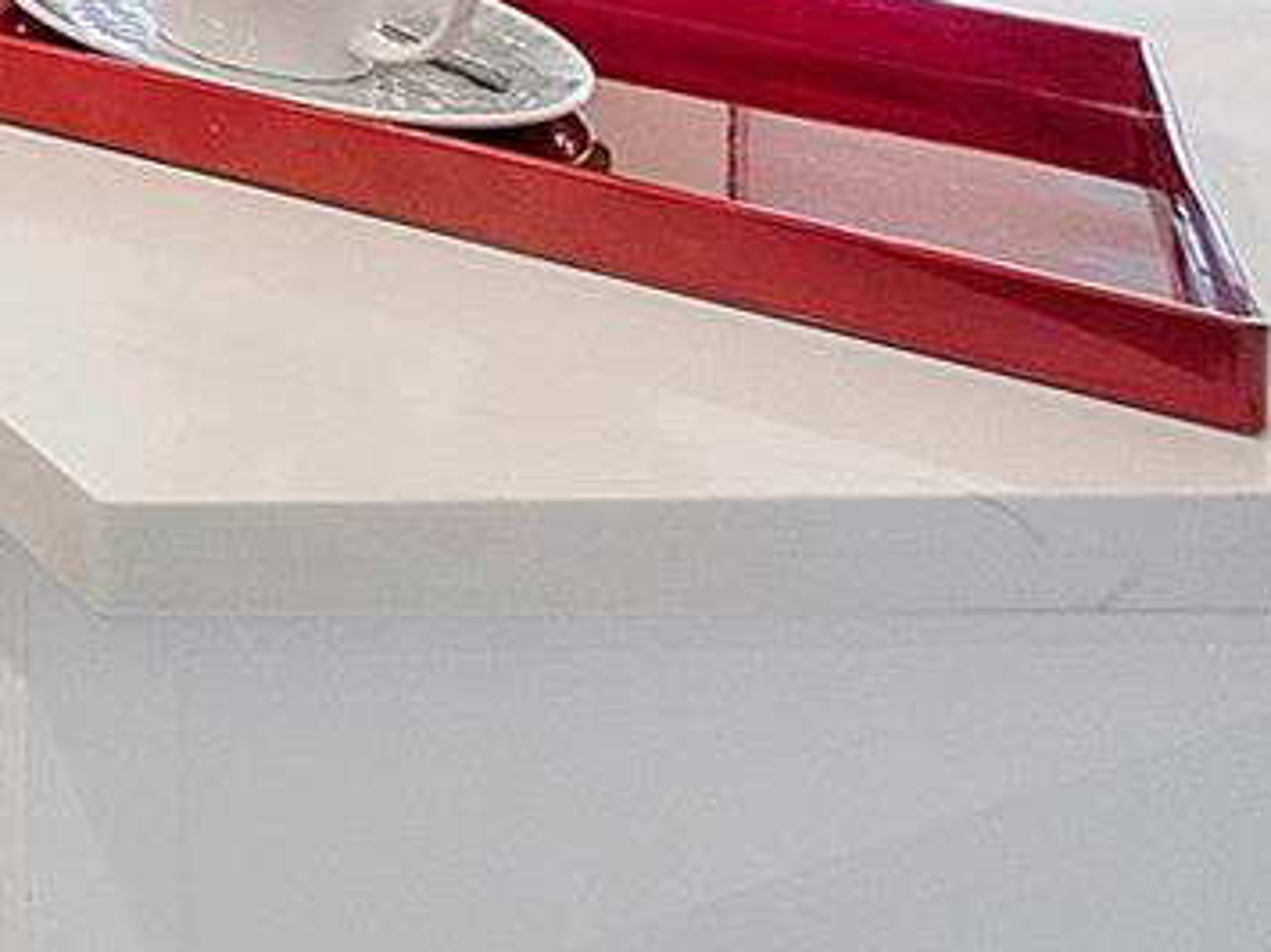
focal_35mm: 65
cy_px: -913
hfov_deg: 17.0
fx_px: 2386
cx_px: -1518
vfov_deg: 17.1
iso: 250
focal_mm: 10
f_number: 9
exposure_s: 1/13
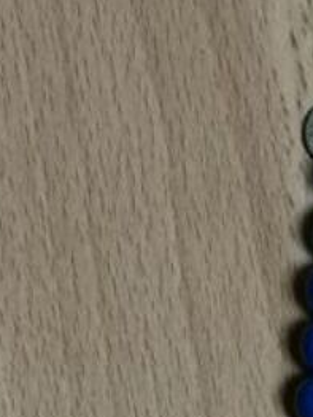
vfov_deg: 11.6
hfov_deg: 9.6
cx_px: 567
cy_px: 914
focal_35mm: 147
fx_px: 1774
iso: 200
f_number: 1.8
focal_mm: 5.58
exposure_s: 1/50
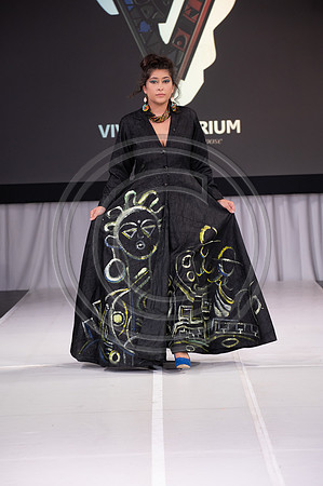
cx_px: 162
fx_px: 1821
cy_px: 243
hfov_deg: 10.1
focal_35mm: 135
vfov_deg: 15.2
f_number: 5.6
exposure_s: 1/400
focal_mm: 135
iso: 2000
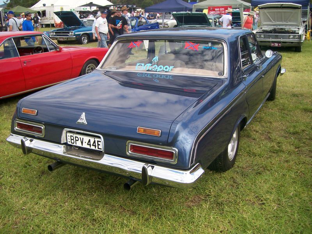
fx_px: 315
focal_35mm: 35
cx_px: 156
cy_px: 117
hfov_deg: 52.6
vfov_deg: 40.7
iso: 80
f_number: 7.2
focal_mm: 5.8
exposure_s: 1/125
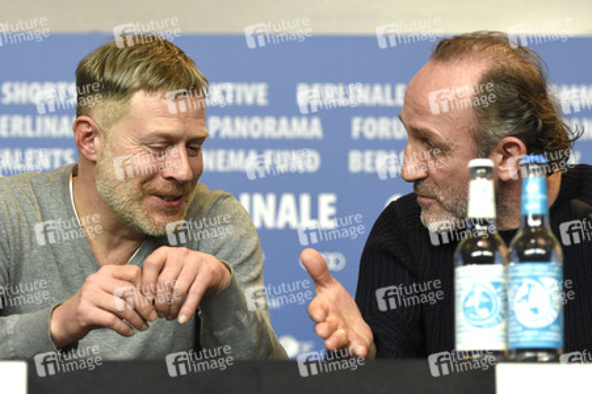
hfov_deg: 16.1
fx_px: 2095
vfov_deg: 10.7
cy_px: 197
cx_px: 296
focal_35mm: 128
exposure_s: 1/320
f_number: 3.5
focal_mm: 85
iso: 800
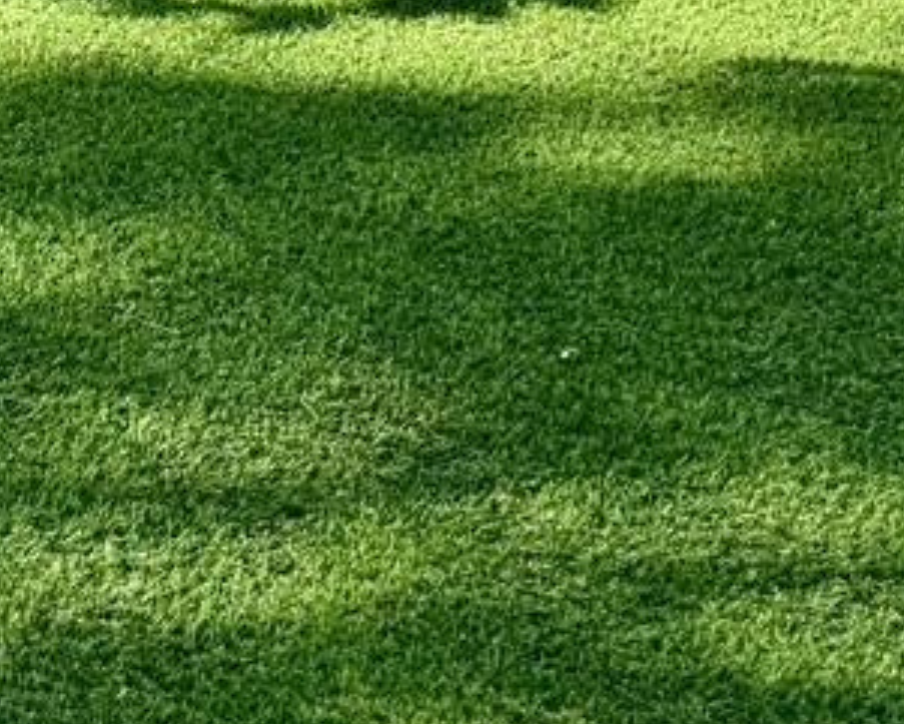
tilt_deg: -9.0
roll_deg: +3.2
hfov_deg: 14.3
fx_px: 2998
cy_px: -688
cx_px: -901
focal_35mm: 112
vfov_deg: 12.3
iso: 80
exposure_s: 1/506
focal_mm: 6.76
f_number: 1.78
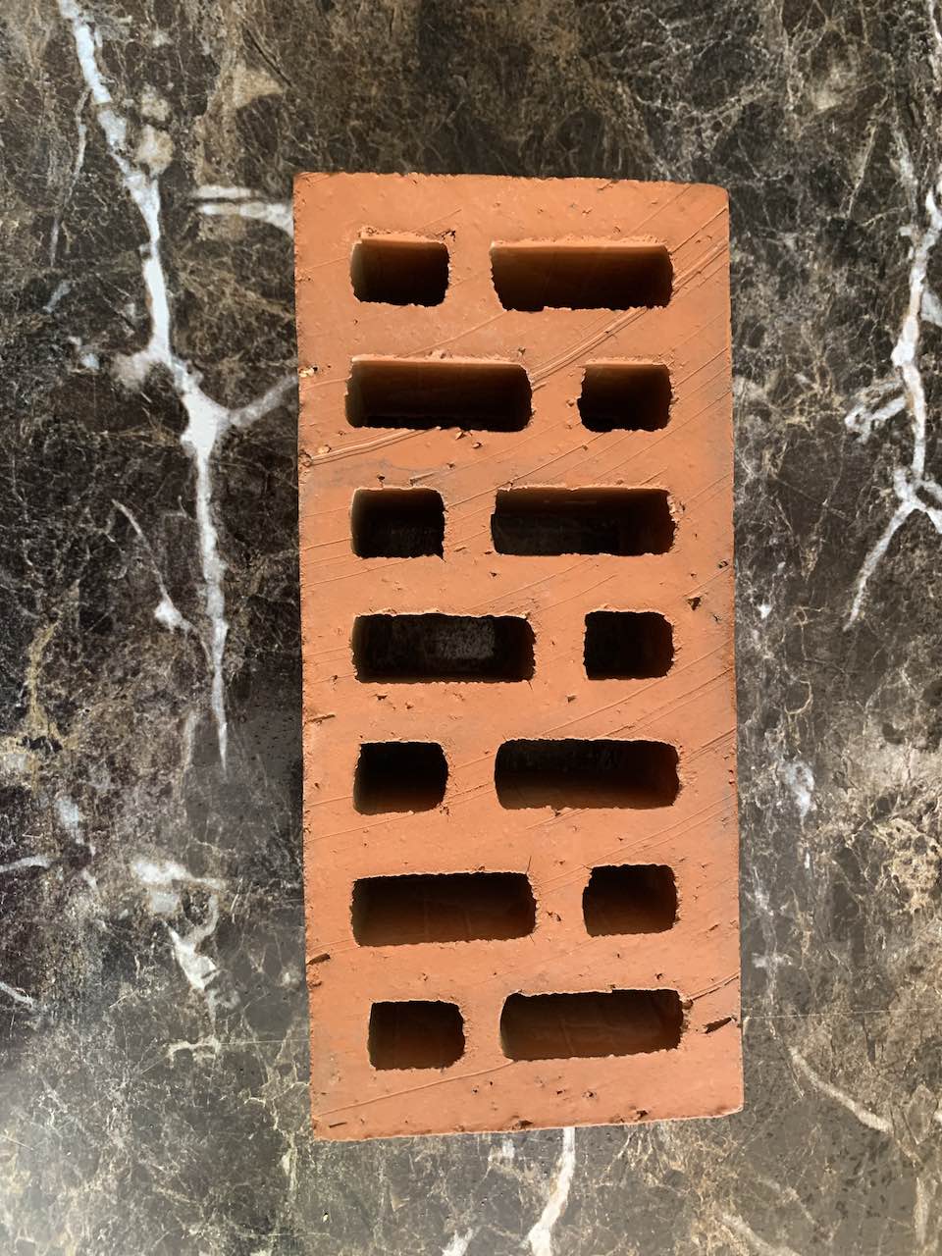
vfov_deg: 67.3
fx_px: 943
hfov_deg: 53.1
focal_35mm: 26
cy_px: 628
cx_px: 471
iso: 400
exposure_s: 1/40
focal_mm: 4.25
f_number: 1.8
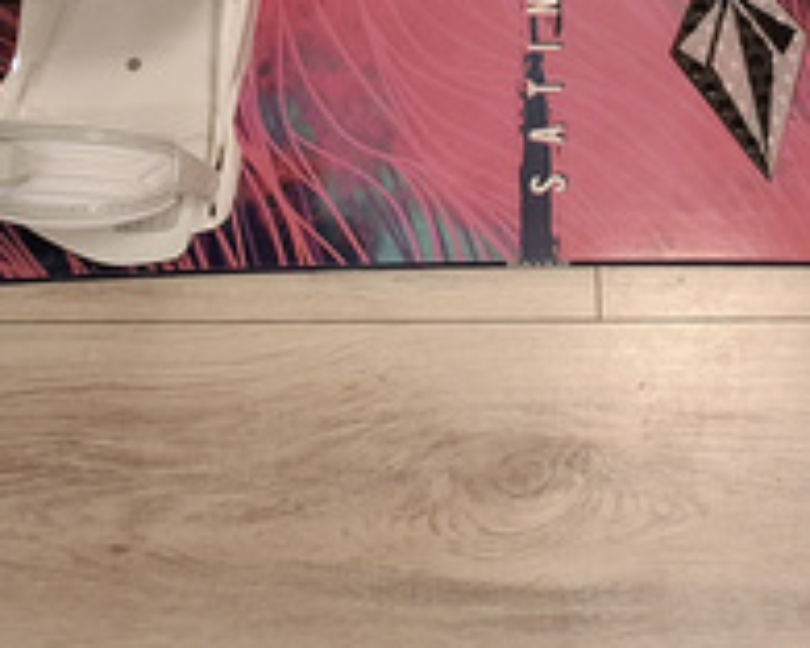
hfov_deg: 38.6
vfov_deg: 29.9
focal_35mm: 48
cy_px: 50
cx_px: 482
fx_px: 1151
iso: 250
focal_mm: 1.64
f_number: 2.2
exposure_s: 1/50
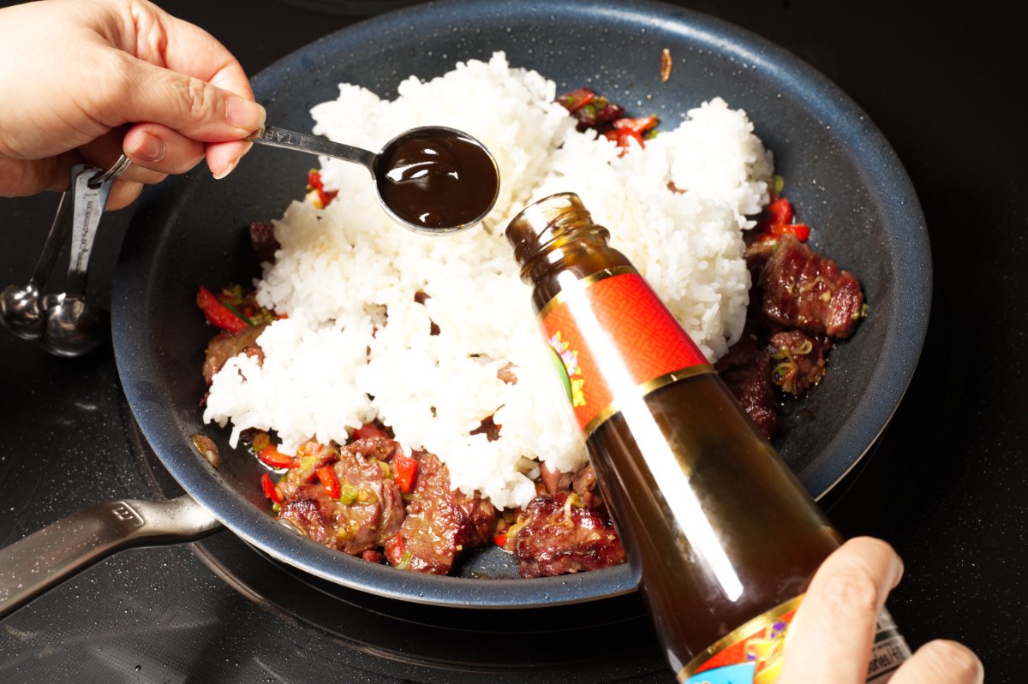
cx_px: 514
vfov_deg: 19.4
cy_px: 342
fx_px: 1998
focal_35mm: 70
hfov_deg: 28.9
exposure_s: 1/160
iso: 100
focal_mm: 70
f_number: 10
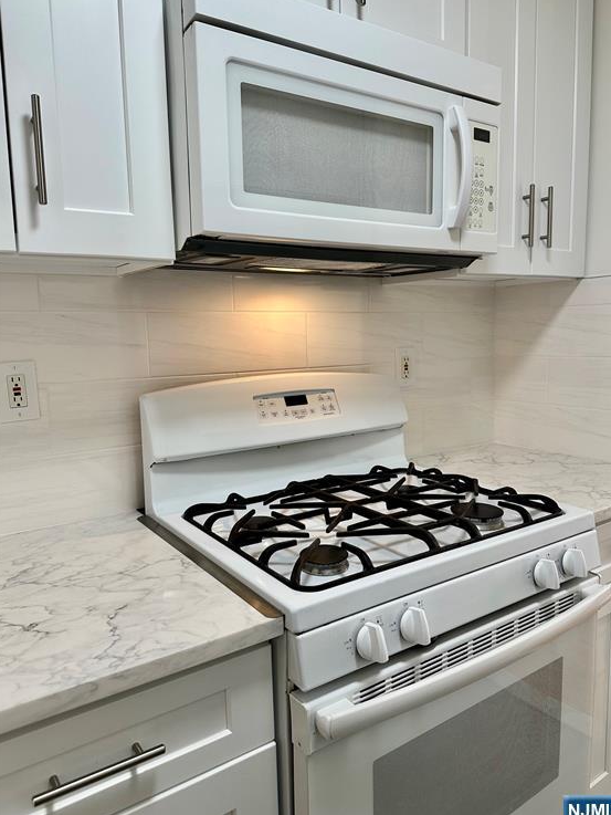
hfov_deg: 54.9
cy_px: 401
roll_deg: +1.0
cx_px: 312
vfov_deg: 69.4
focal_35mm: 25
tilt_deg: -6.2
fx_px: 588
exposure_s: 1/120
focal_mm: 6.86
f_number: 1.78
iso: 125
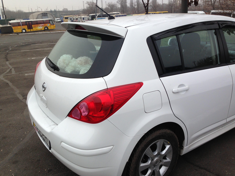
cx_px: 118
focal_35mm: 33
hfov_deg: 55.4
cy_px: 88
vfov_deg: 42.9
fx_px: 224
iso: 50
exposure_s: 1/205
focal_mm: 4.13
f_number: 2.4
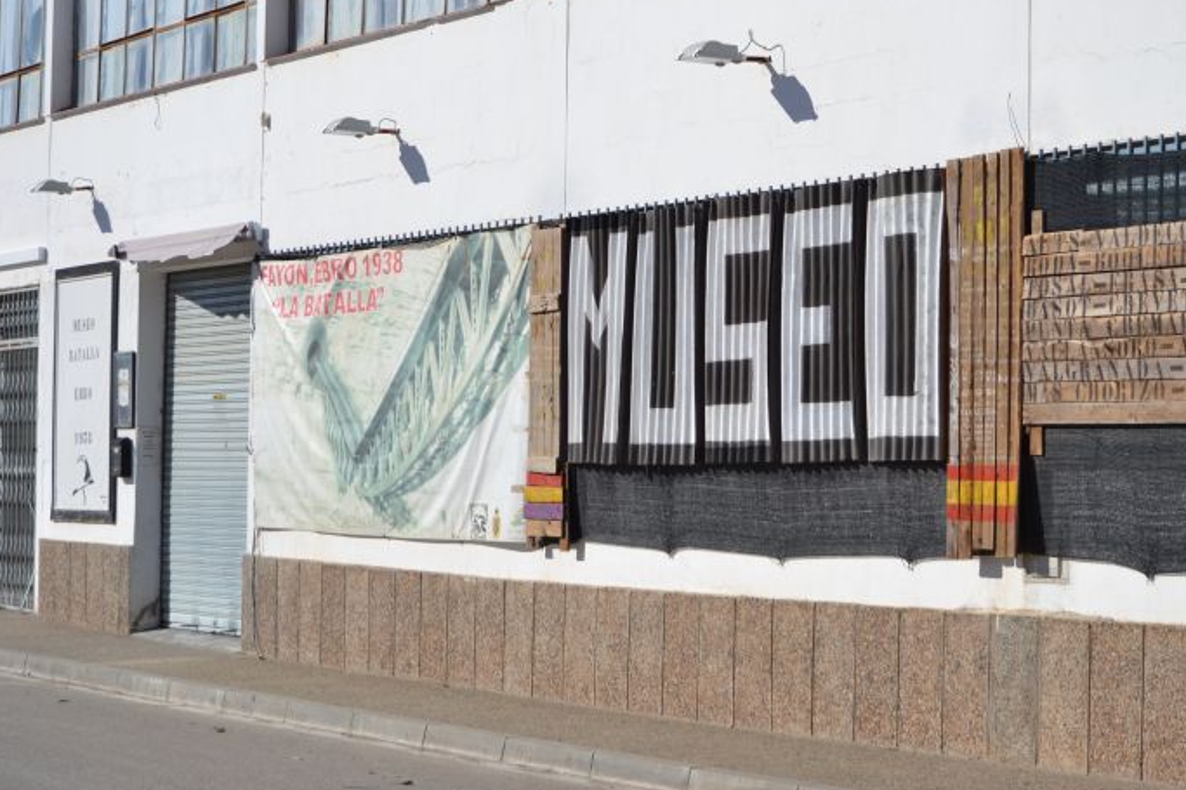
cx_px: 630
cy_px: 362
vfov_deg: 14.2
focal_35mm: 97
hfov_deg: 21.1
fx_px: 3181
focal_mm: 55
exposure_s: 1/1000
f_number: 5.6
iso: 100
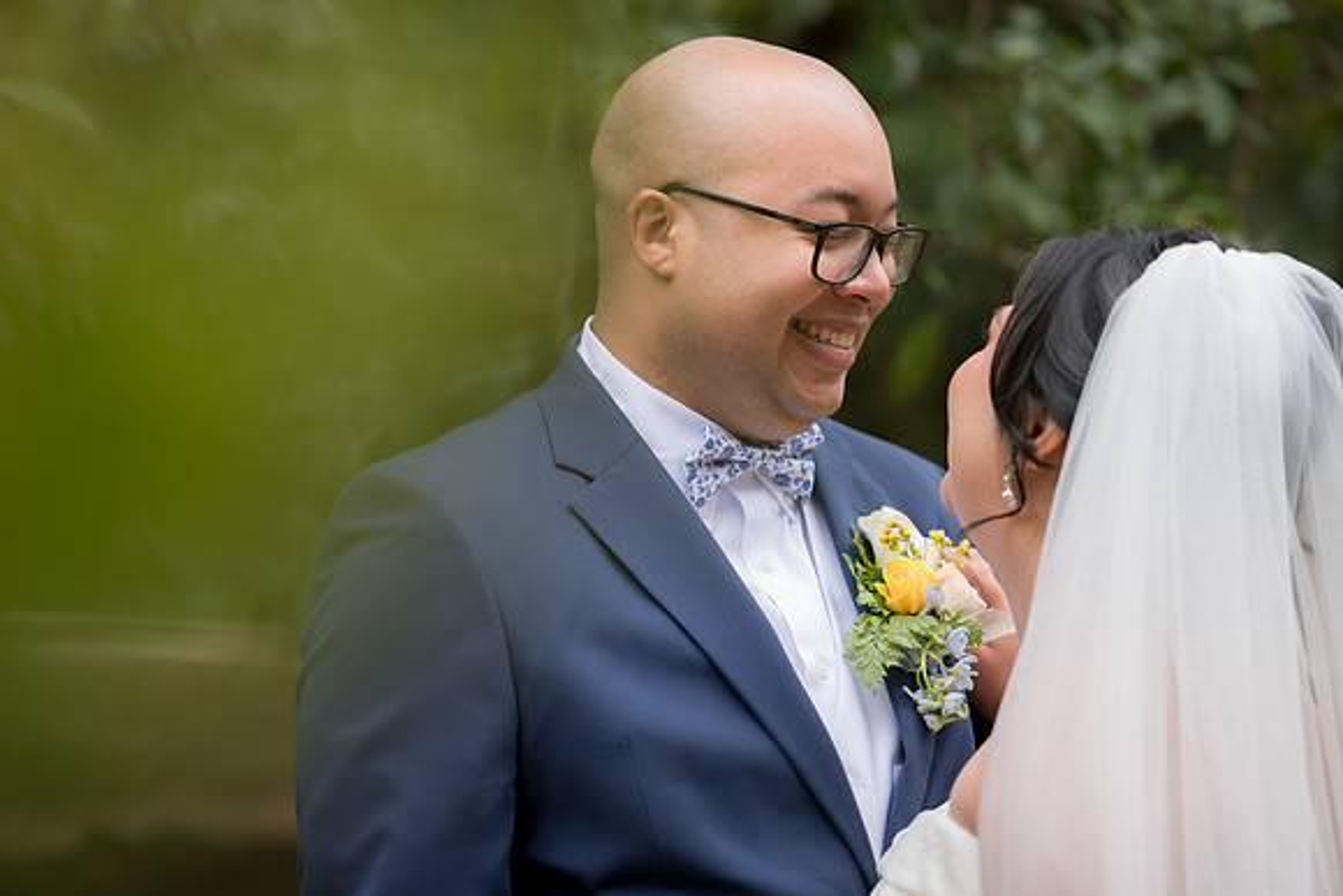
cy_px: 448
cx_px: 672
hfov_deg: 14.7
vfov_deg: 9.8
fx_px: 5224
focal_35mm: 140
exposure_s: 1/400
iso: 640
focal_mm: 140
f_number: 2.8
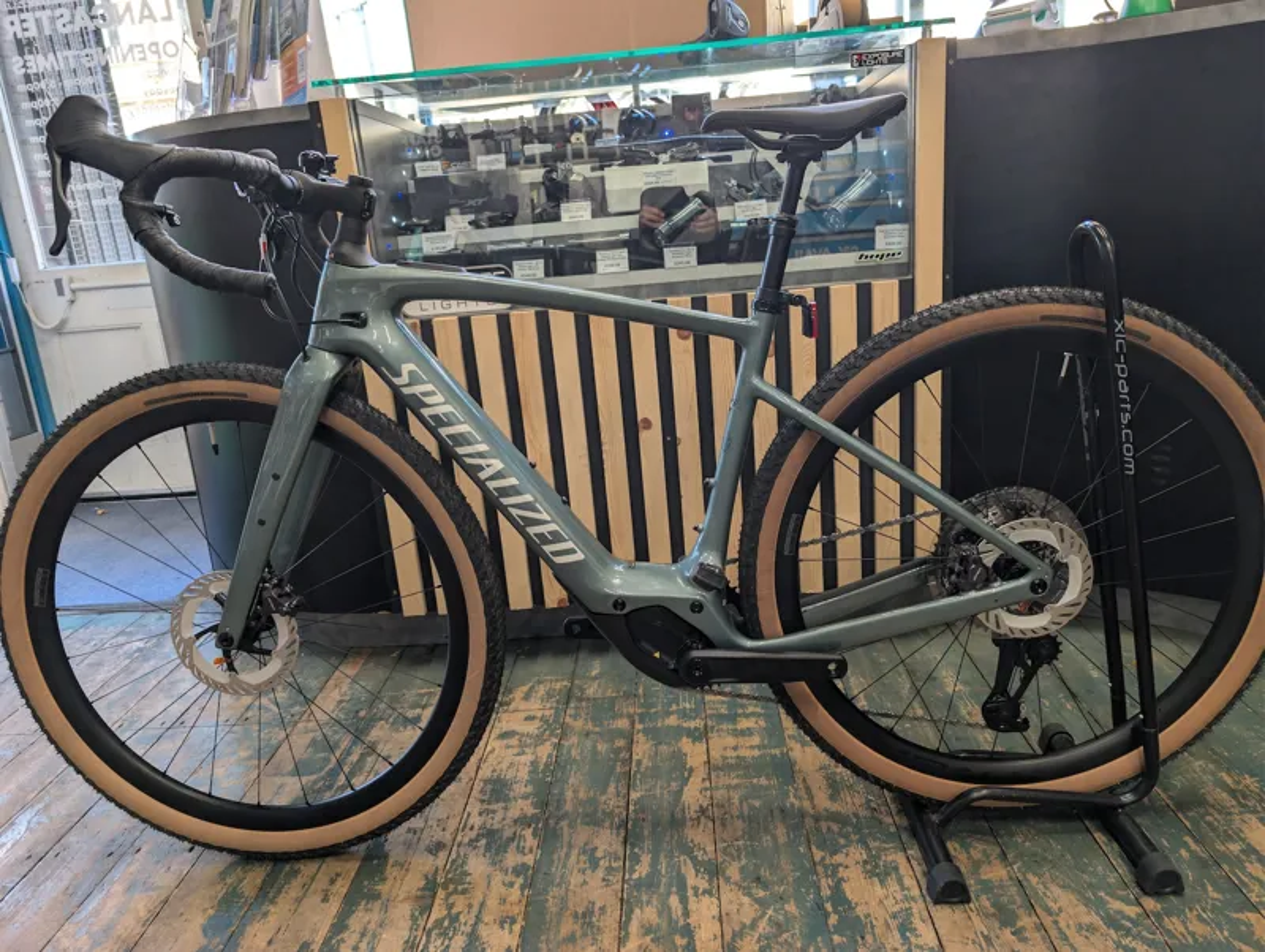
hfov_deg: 71.5
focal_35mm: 24
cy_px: 476
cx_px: 632
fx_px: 878
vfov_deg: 56.9
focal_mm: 6.9
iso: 76
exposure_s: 1/50
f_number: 1.68
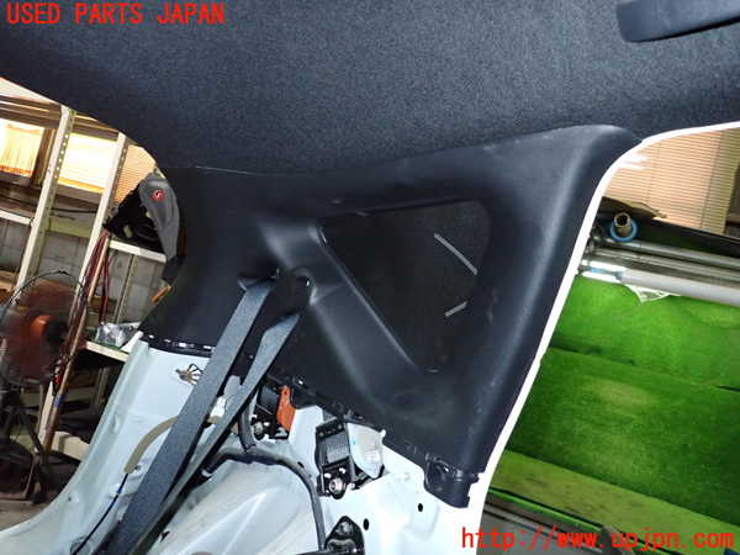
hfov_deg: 69.4
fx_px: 534
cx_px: 370
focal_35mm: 25
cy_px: 278
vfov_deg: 54.9
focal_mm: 4.5
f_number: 5.6
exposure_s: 1/30
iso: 800
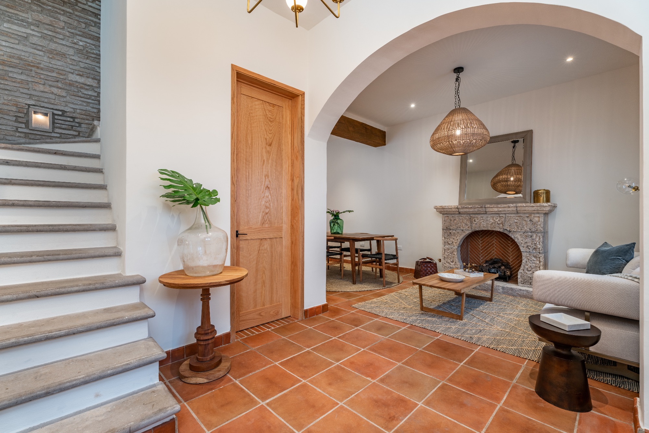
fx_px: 288
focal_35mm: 16
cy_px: 216
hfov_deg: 96.7
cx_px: 324
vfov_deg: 73.8
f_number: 10
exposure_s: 1/8
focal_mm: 16
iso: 320
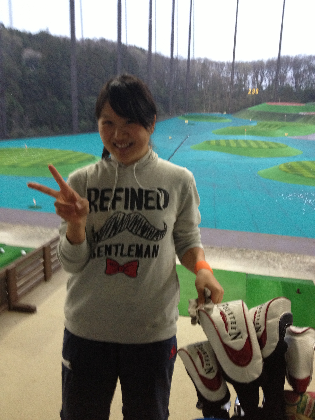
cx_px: 158
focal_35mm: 35
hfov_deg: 40.7
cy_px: 210
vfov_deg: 52.6
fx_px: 425
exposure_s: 1/20
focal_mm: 4.28
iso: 200
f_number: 2.4
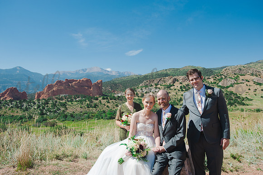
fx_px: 183
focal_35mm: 25
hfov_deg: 71.5
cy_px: 88
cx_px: 132
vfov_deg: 51.2
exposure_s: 1/800
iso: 200
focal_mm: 25
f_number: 5
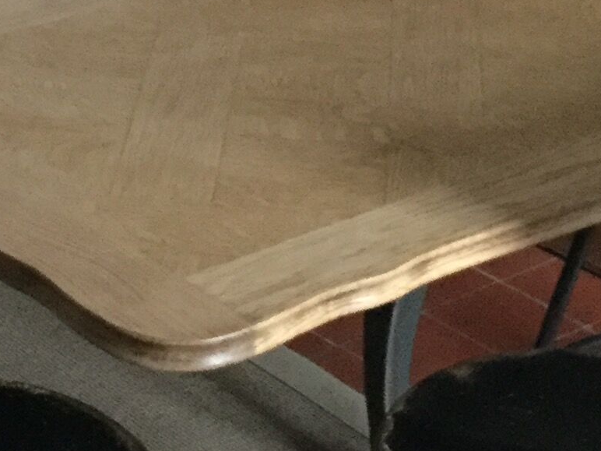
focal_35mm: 131
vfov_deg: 11.3
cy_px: 88
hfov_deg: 14.9
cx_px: 71
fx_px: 2274
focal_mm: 3.3
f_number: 2.4
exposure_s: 1/17
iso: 500
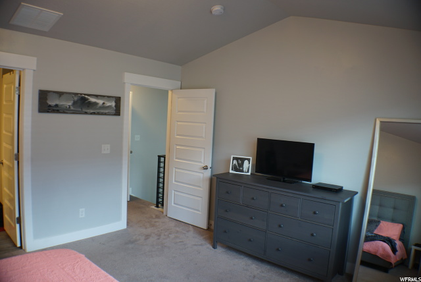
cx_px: 210
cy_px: 141
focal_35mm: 32
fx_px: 375
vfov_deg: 41.2
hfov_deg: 58.7
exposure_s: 1/20
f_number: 4
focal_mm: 32
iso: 200
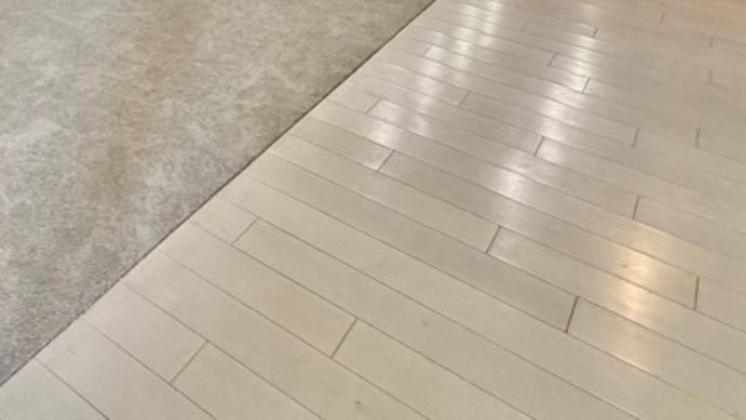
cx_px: 200
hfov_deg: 50.9
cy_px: -222
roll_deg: -2.1
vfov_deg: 24.0
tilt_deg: -6.8
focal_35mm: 38
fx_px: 752
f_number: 2.2
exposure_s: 1/120
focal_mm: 2.22
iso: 250
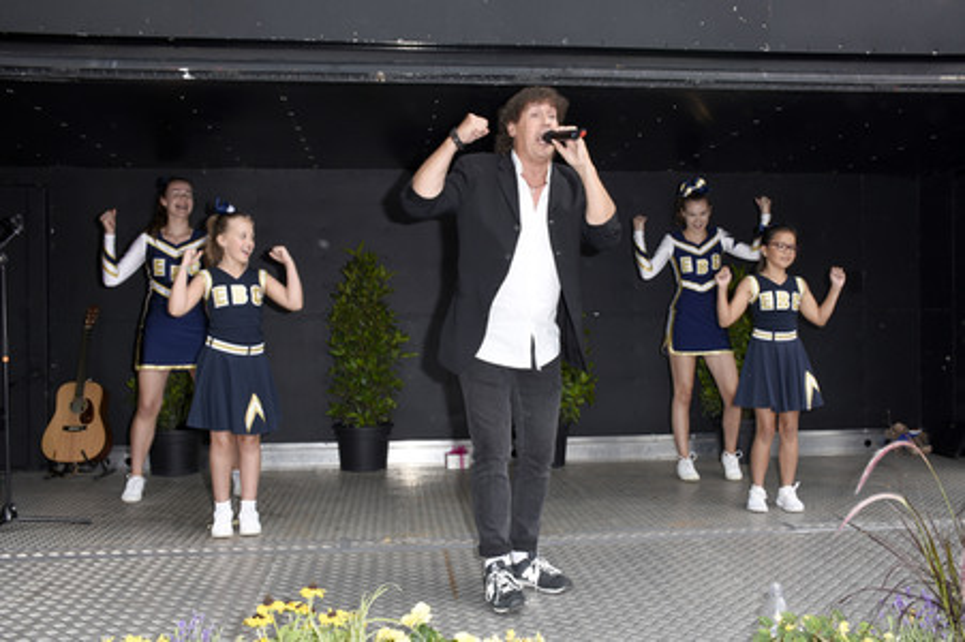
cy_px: 321
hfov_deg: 55.1
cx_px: 482
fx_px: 924
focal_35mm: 34
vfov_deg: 38.3
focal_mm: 23
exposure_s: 1/160
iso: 125
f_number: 6.3
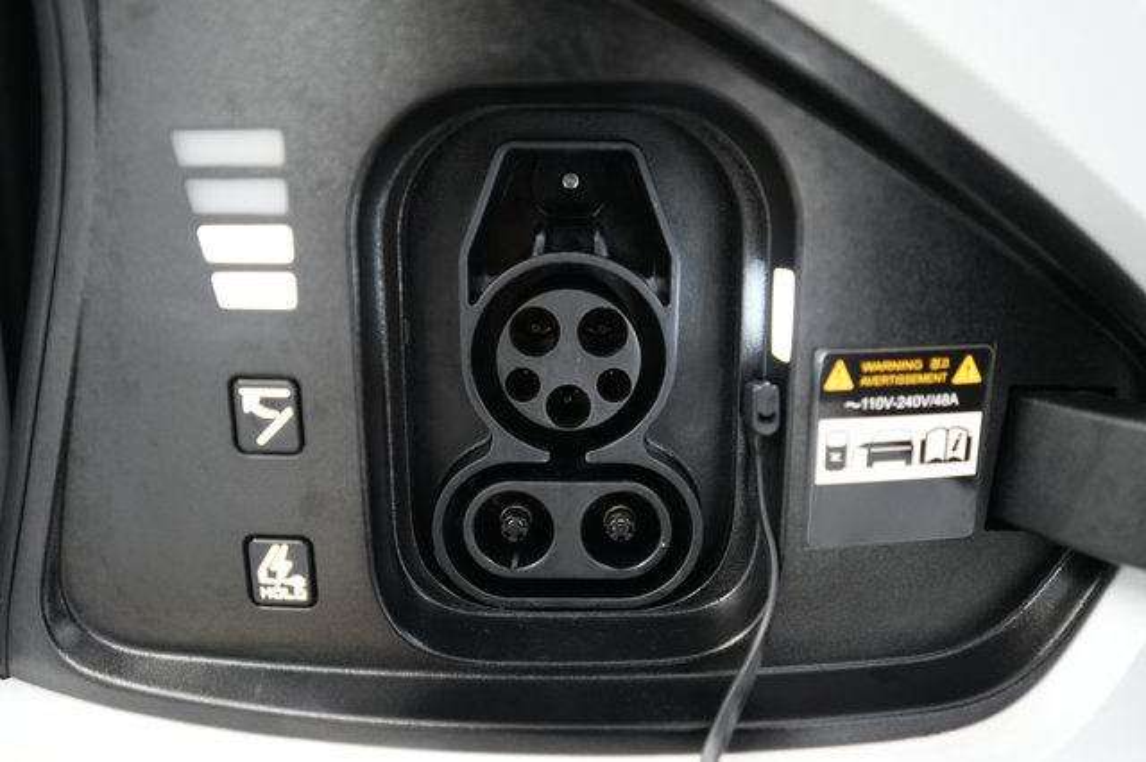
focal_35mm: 28
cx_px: 573
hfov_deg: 65.5
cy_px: 381
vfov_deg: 46.4
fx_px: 891
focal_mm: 28
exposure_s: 1/30
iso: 1000
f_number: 2.8
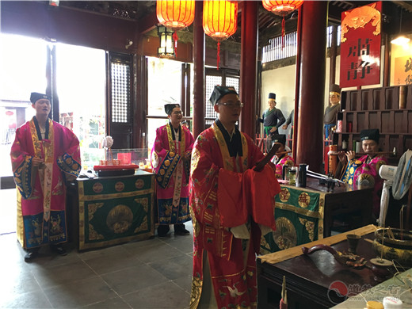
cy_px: 154
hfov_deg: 61.7
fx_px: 345
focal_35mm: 29
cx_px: 206
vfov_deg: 48.2
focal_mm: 4.15
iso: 160
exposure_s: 1/33
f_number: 2.2
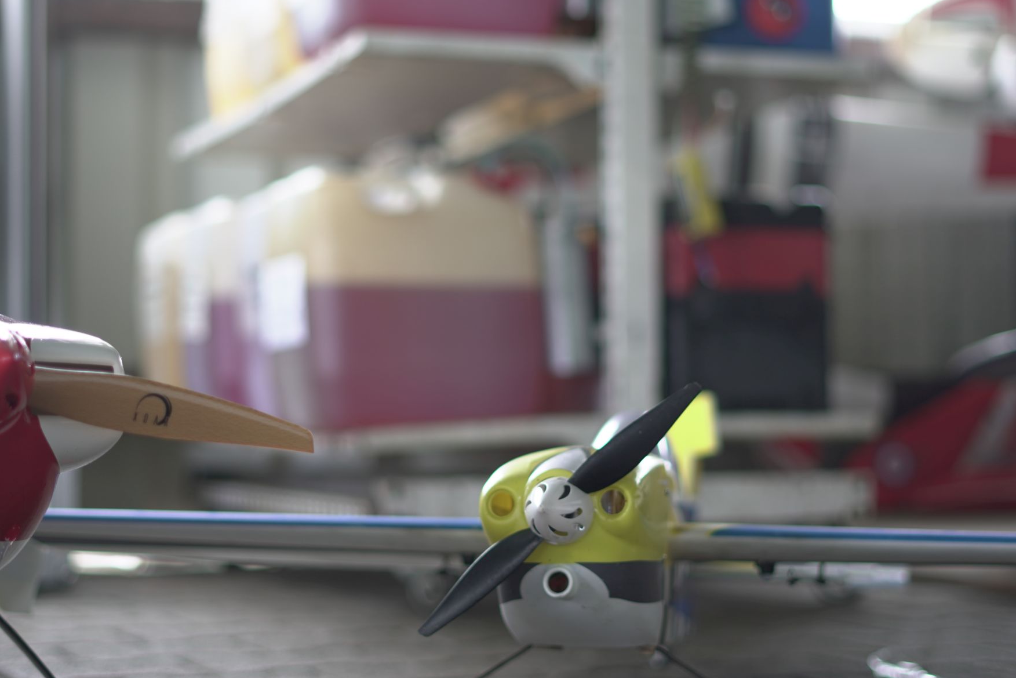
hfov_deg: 26.3
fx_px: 2173
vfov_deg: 17.7
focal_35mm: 77
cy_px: 334
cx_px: 512
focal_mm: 50
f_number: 1.8
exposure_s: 1/80
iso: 100
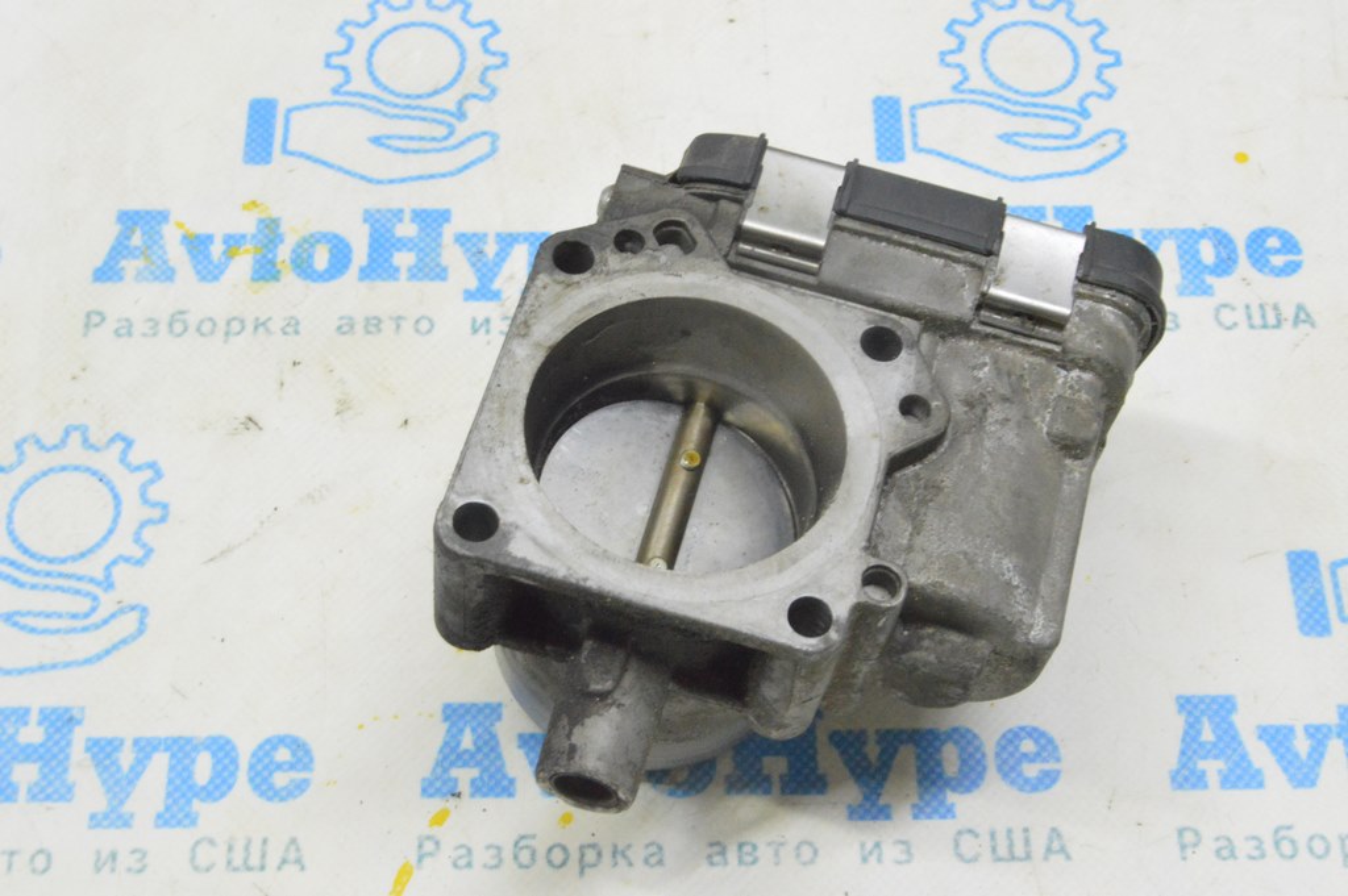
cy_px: 448
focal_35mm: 57
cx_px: 674
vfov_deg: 23.7
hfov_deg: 35.1
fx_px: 2133
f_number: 20
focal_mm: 38
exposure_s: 1/15
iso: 6400
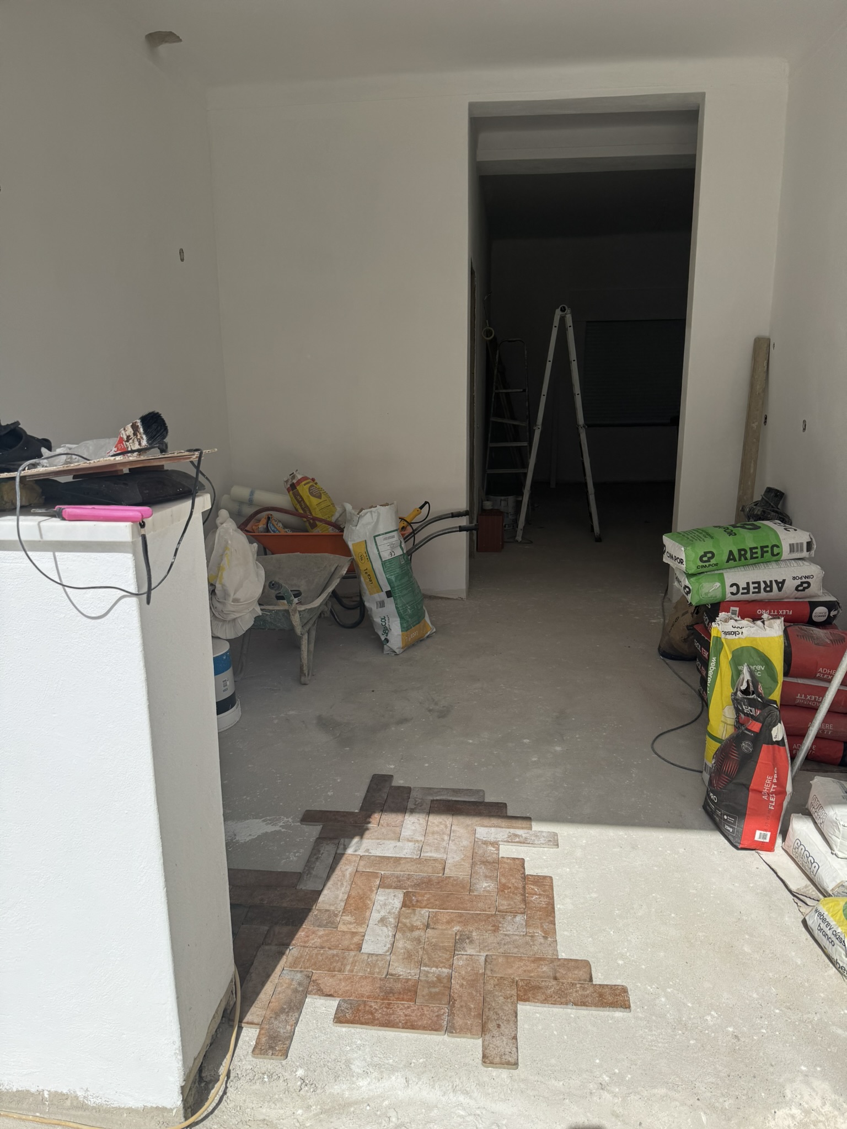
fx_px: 783
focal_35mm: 24
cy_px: 564
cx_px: 424
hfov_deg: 56.8
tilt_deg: -13.0
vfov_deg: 71.6
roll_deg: +0.4
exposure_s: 1/3597
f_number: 1.78
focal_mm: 6.76
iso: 80
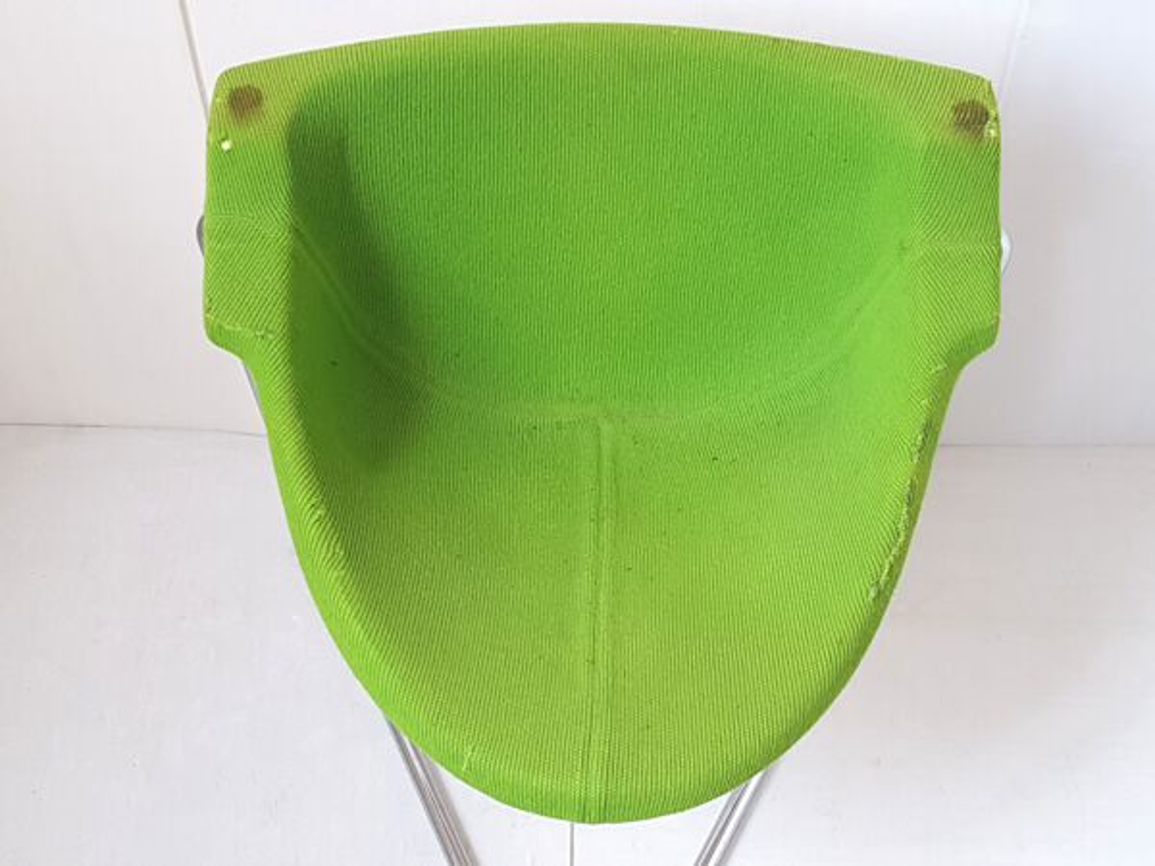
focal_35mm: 26
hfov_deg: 67.3
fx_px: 868
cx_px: 578
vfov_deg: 53.1
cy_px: 433
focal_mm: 4.3
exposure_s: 1/50
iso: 80
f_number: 2.4
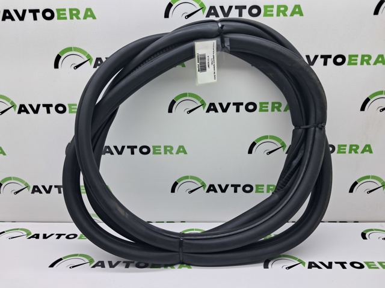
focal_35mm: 27
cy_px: 144
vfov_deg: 51.3
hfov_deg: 65.4
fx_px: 300
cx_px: 192
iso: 50
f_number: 1.8
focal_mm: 4
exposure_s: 1/100
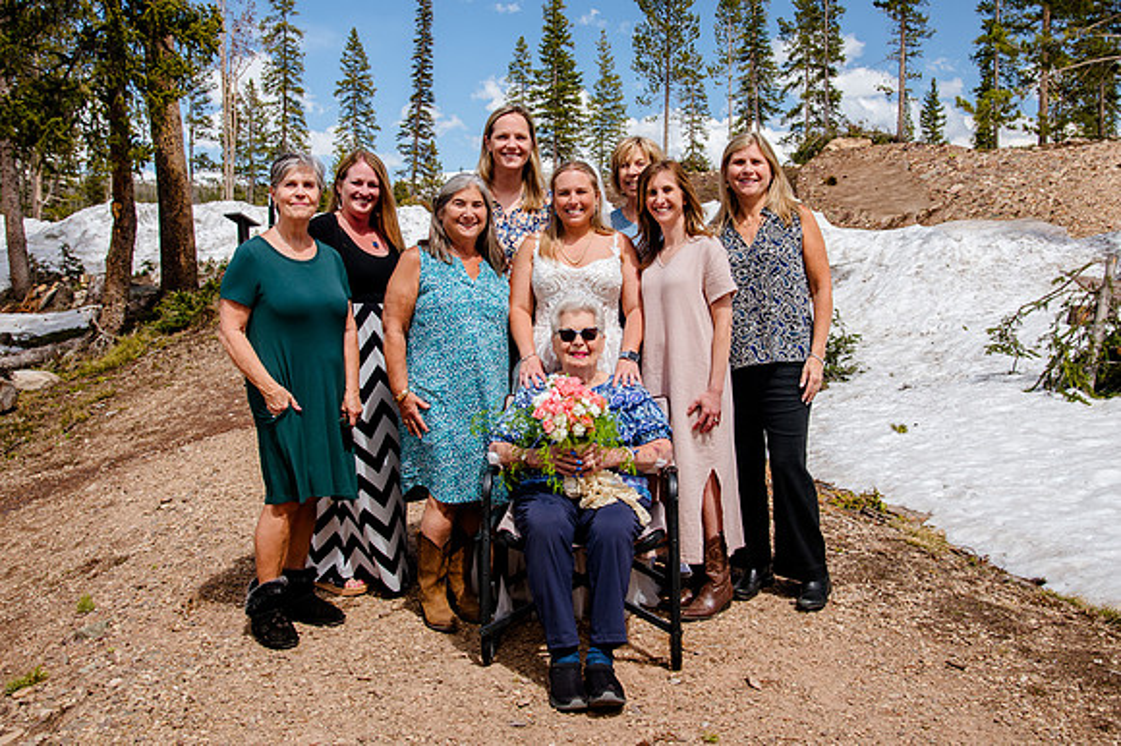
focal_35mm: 37
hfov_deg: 51.3
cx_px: 578
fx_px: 1167
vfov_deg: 35.4
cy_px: 331
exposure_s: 1/320
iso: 400
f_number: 7.1
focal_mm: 32
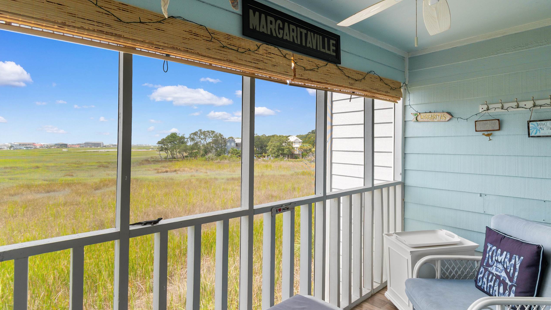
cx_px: 307
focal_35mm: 19
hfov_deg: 89.2
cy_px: 142
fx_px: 278
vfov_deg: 58.3
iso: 100
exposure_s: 1/100
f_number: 5
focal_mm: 10
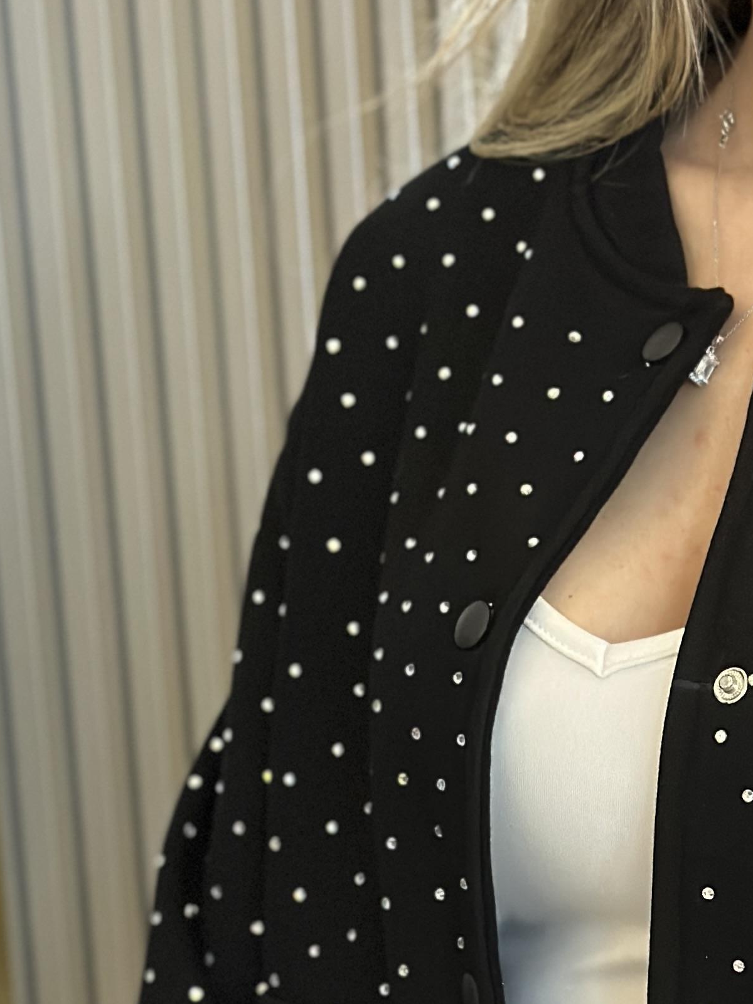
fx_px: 3508
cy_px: 991
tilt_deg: -16.3
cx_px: 816
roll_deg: +0.5
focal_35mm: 121
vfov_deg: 16.0
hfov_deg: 12.1
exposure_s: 1/33
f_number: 1.78
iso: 500
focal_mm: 6.86
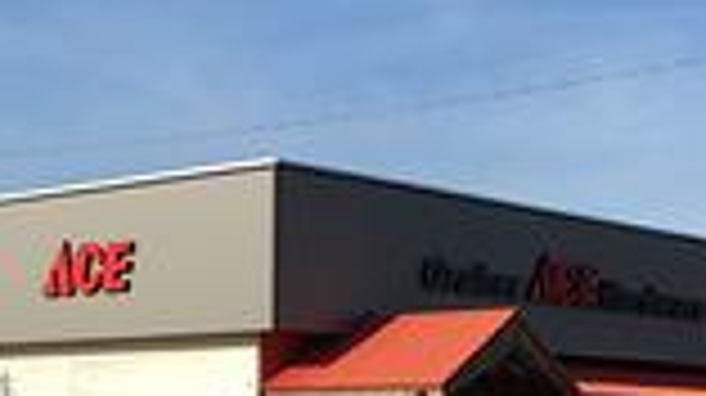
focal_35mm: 94
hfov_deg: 22.7
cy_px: 446
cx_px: 322
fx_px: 1758
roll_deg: -0.6
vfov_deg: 12.6
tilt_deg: +0.7
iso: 25
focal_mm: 4.15
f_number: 2.2
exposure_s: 1/1709
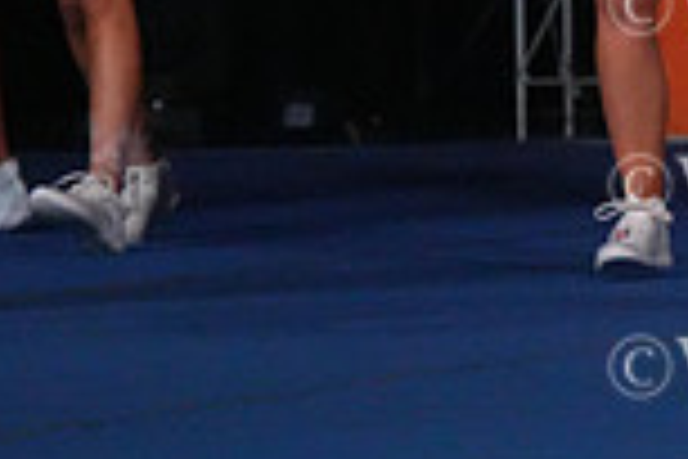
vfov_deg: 1.8
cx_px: 1259
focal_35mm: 758
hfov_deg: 2.7
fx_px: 14485
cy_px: -268
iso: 16000
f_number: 5.6
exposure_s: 1/1250
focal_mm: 200
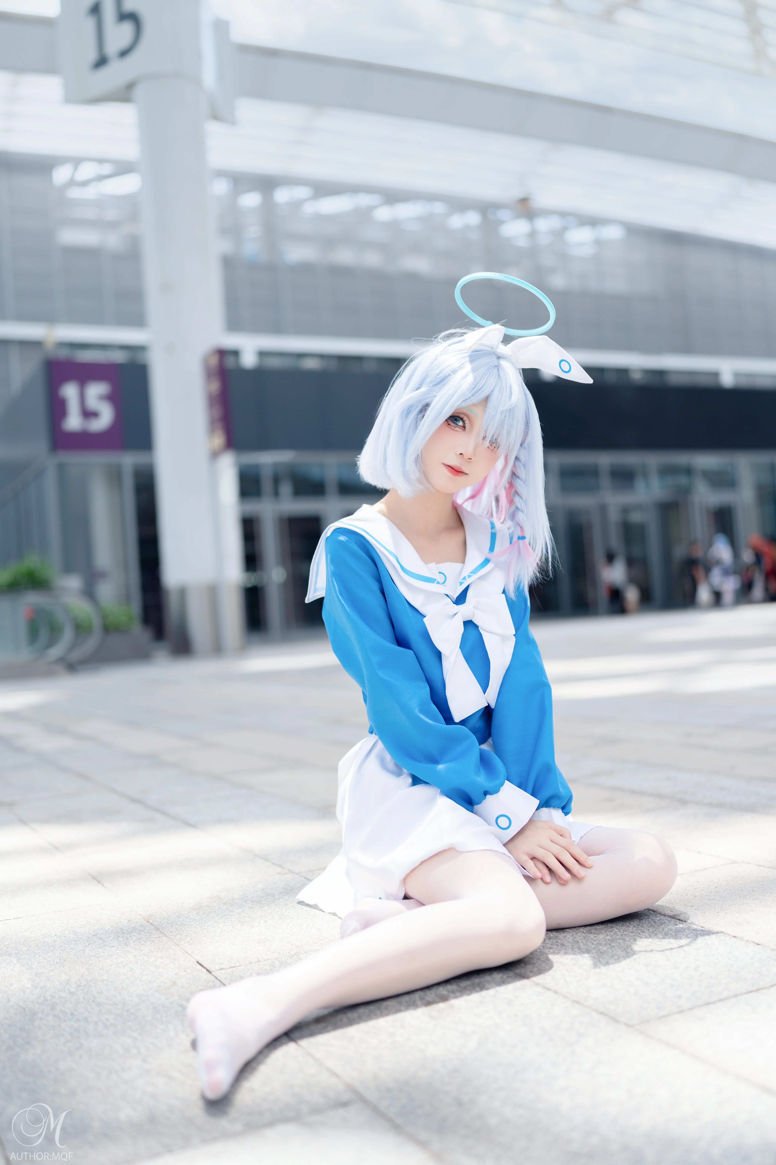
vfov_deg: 54.4
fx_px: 1132
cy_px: 582
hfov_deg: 37.9
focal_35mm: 35
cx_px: 388
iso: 100
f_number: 1.4
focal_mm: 35
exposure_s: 1/800
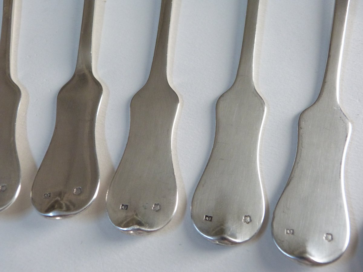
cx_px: 182
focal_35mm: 37
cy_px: 136
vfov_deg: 38.7
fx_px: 388
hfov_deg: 50.1
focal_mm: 6.5
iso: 400
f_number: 3.1
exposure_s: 1/30
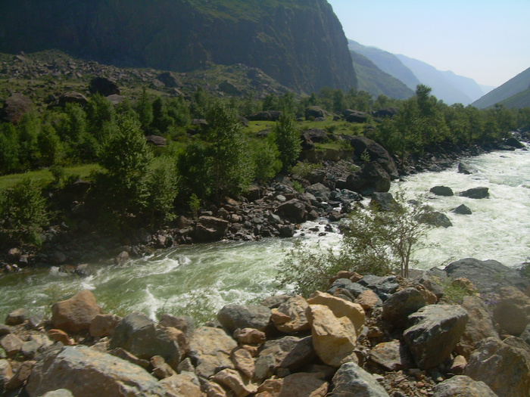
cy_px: 198
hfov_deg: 49.0
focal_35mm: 38
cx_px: 265
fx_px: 582
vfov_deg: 37.7
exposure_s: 1/594
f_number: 4.6
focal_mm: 6.3
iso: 50
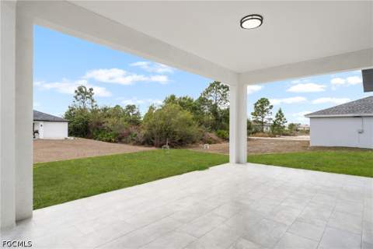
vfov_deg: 63.2
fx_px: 202
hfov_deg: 85.4
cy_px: 124
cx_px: 186
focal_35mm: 20
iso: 800
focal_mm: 19.5
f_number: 9
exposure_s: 1/160
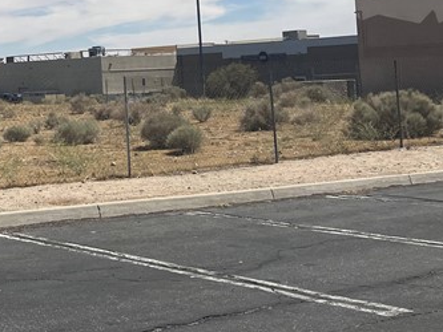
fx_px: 1024
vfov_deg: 18.1
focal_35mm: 80
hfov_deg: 23.2
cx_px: -19
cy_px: 25
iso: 50
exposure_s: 1/8696
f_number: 1.5
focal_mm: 5.7
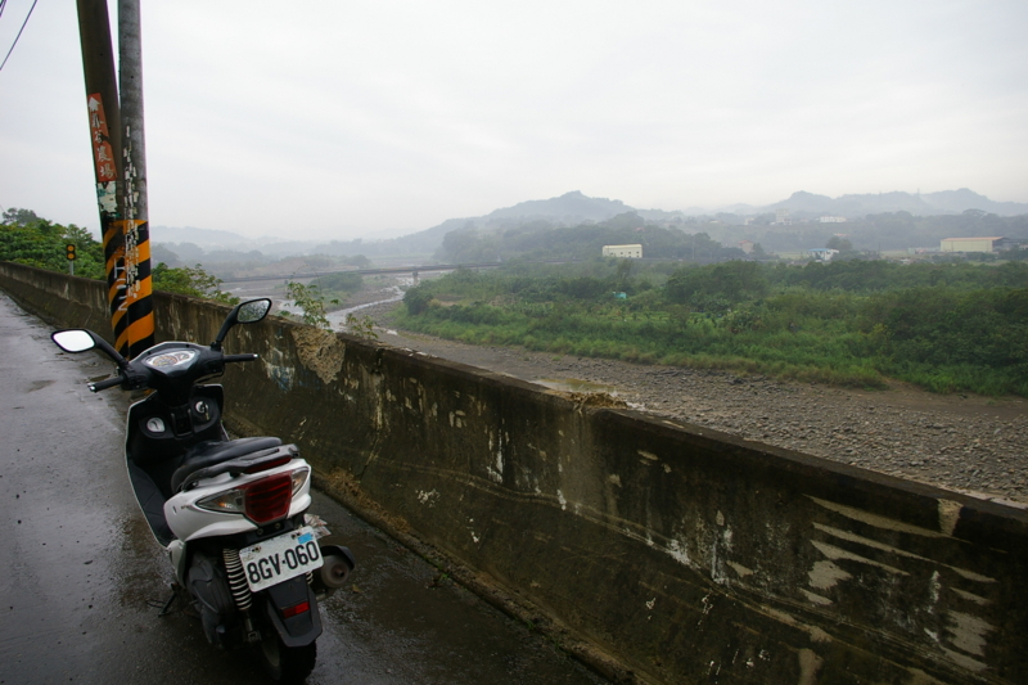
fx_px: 771
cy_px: 342
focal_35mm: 27
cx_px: 514
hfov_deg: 67.4
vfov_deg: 47.9
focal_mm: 18
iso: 200
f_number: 5.6
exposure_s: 1/30
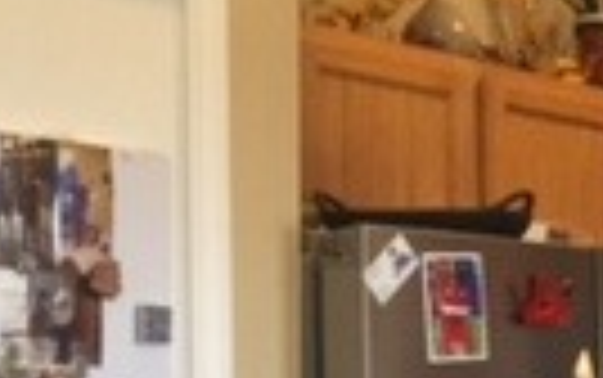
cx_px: 1305
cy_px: 468
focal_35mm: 147
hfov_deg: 12.2
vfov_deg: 8.8
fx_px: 2418
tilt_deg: -0.3
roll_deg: -0.6
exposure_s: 1/15
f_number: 2.2
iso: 32
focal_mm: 4.15
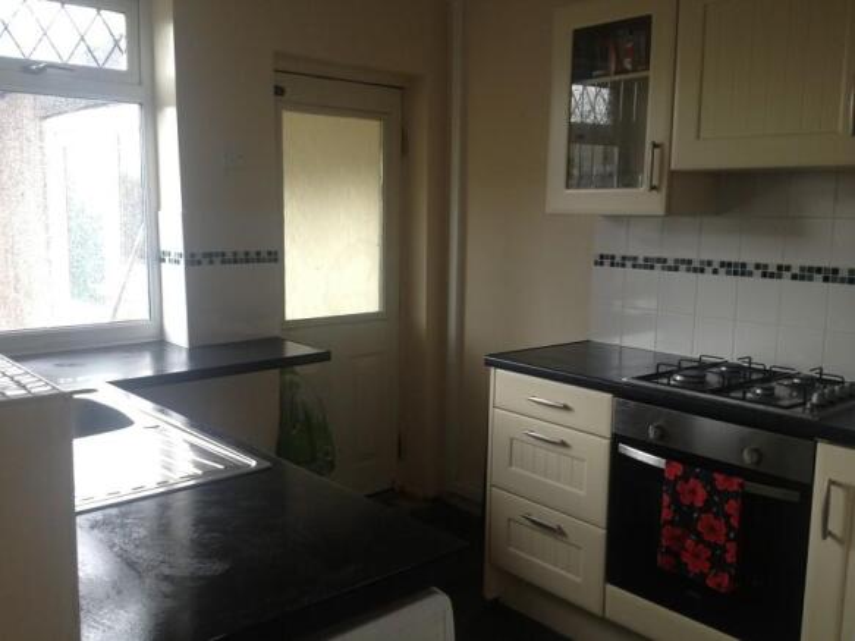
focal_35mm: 35
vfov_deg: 40.7
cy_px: 320
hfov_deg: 52.6
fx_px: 864
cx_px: 428
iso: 50
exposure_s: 1/30
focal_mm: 4.28
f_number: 2.4
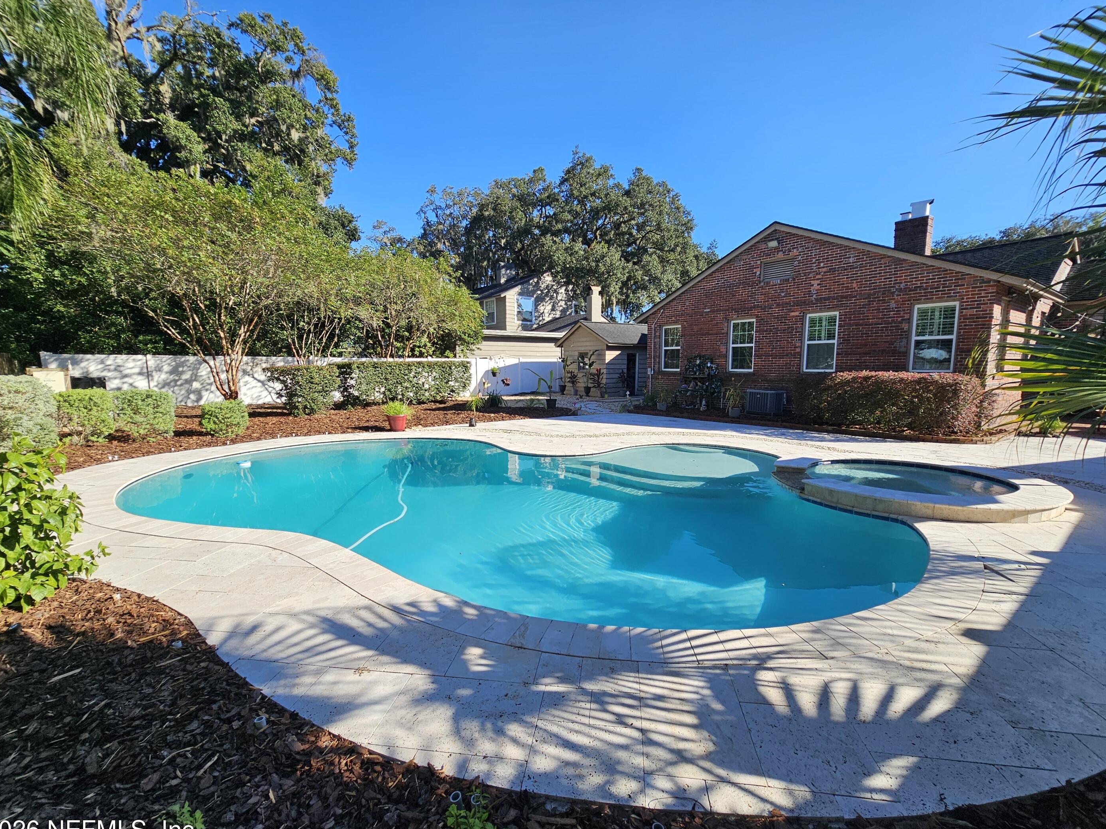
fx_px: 447
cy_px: 424
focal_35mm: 14
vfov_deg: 85.7
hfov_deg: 102.1
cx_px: 559
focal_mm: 2.2
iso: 50
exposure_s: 1/1321
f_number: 2.2
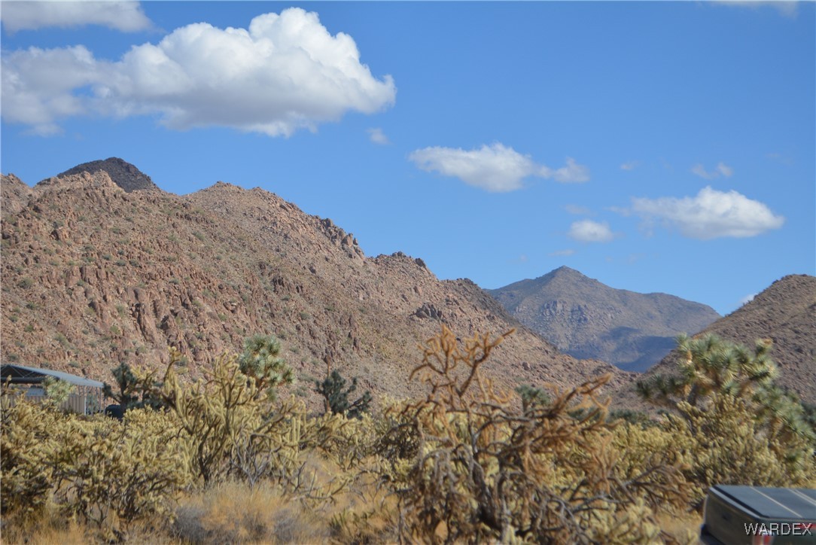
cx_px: 408
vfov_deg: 16.6
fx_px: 1871
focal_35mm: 82
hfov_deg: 24.6
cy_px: 272
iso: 400
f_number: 7.1
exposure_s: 1/1600
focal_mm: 55
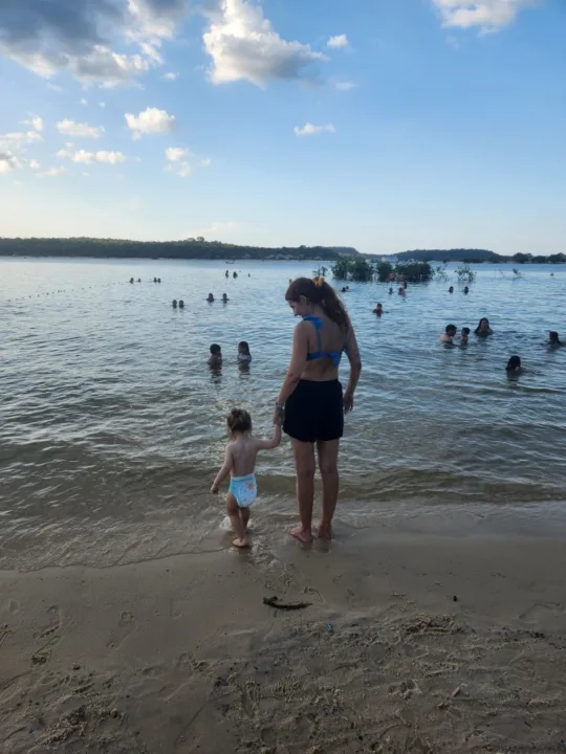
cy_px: 377
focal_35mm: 23
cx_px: 283
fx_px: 501
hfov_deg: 58.9
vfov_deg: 73.9
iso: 20
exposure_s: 1/720
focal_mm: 5.4
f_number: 1.8
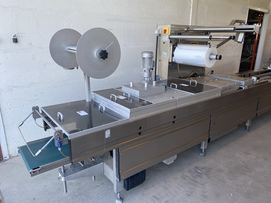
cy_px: 102
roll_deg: -0.5
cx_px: 136
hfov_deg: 67.3
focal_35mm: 26
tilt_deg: -17.0
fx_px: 204
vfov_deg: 53.1
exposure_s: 1/184
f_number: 1.8
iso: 32
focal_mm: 4.25
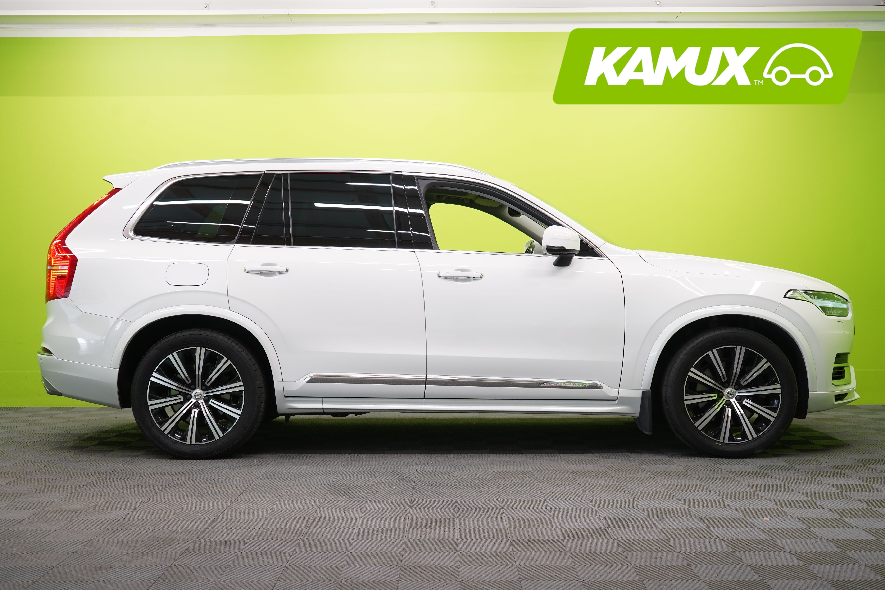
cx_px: 442
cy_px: 295
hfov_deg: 44.5
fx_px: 1082
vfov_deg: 30.5
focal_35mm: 44
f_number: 5
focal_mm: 44
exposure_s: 1/30
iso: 400
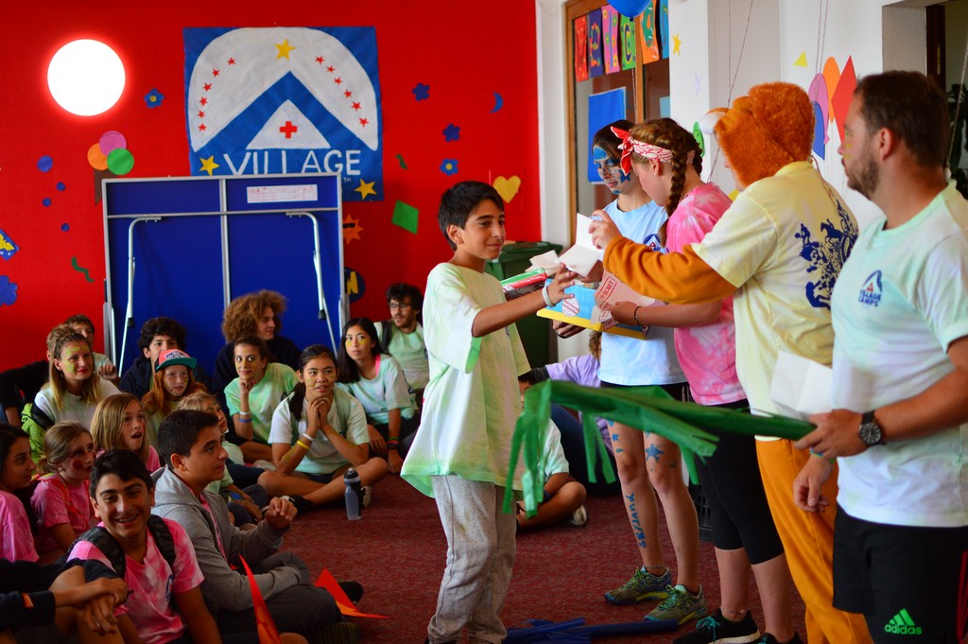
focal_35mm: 52
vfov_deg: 25.7
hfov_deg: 37.9
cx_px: 484
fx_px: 1410
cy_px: 322
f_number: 1.8
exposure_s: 1/250
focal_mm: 35
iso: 360
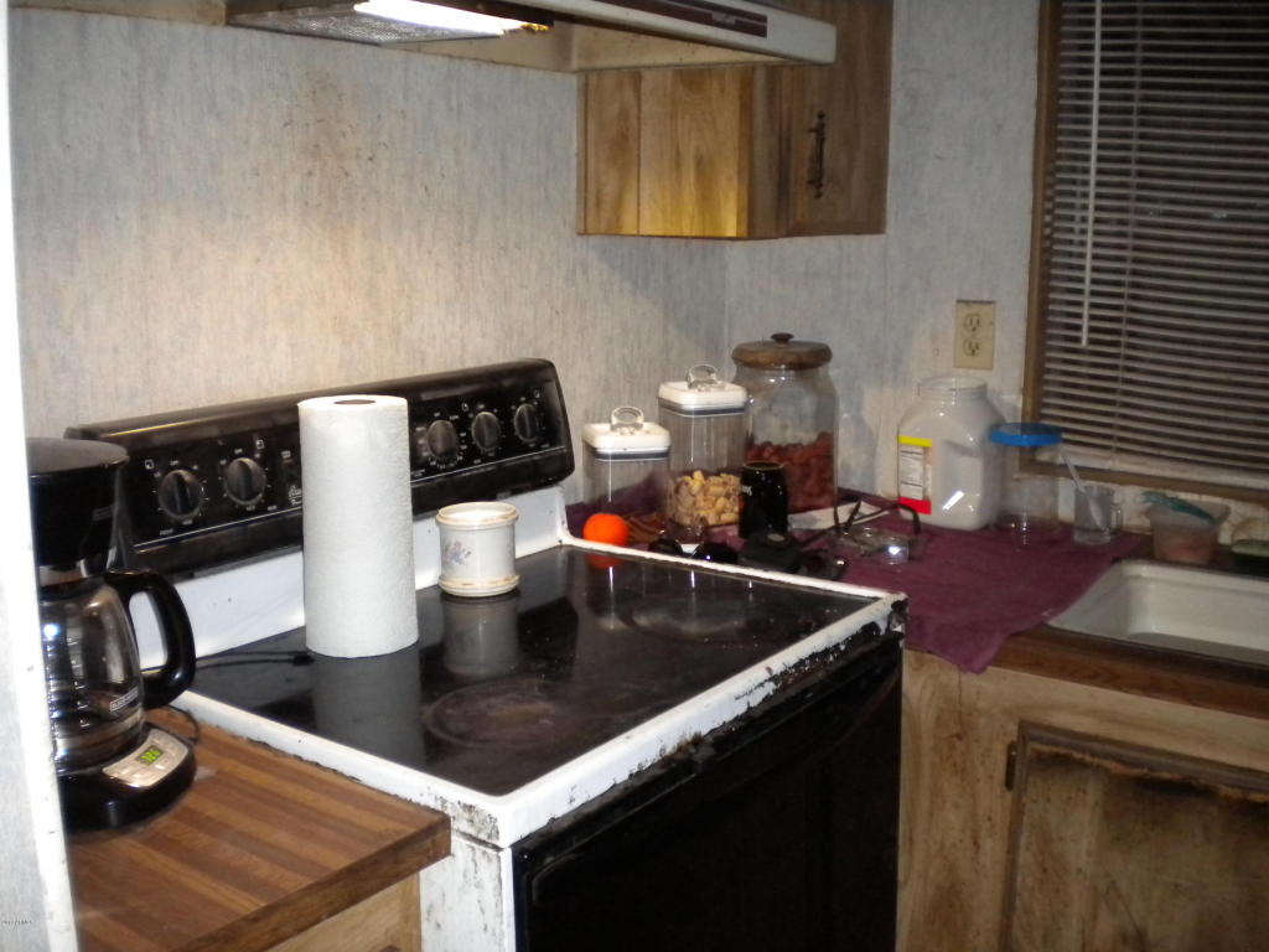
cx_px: 634
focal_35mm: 35
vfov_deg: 40.7
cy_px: 476
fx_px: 1283
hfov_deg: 52.6
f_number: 3.1
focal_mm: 6.3
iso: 400
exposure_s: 1/30
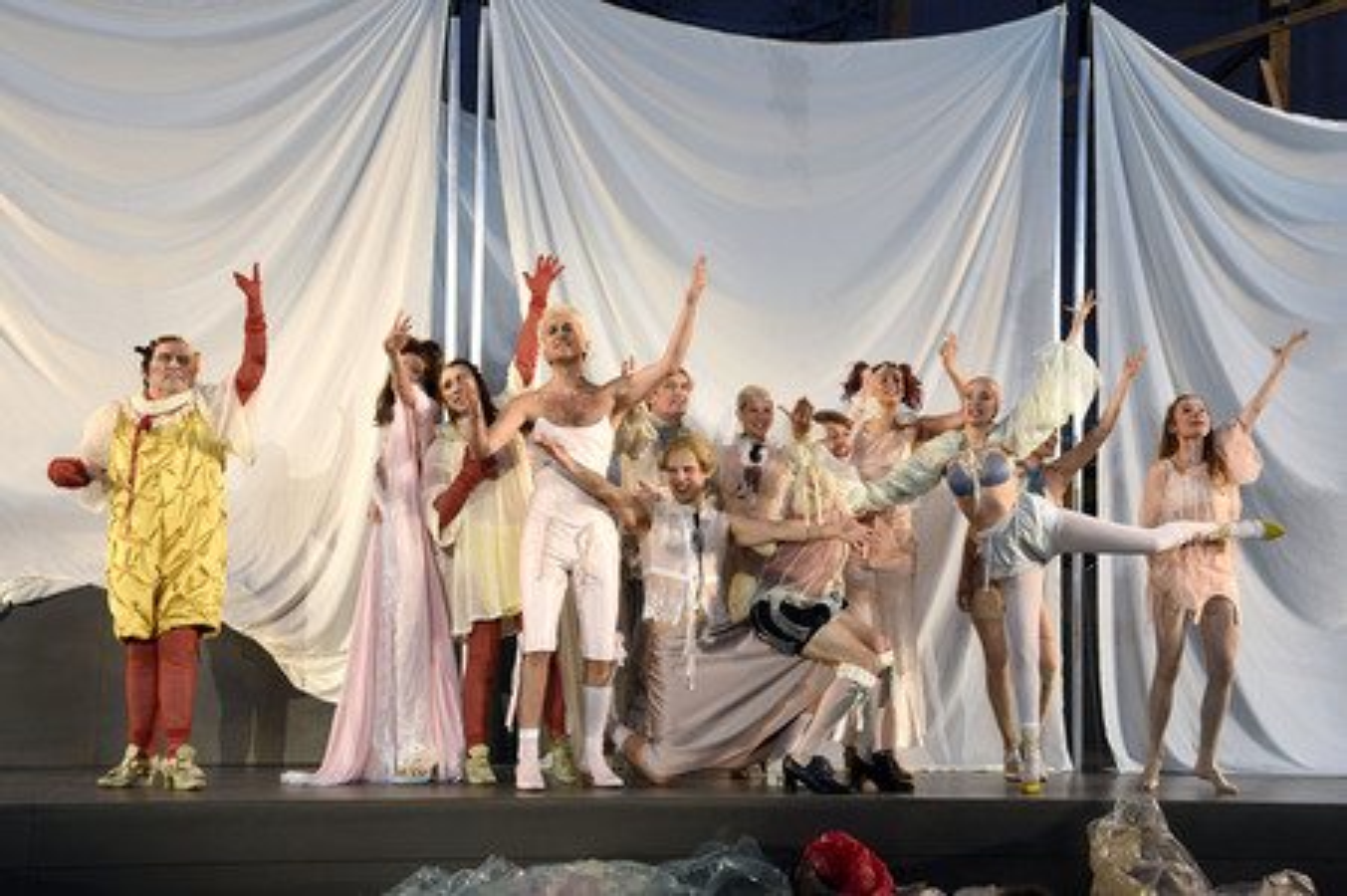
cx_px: 674
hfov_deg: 42.8
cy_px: 448
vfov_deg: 29.2
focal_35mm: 46
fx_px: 1720
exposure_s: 1/60
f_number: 6.3
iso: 320
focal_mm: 46
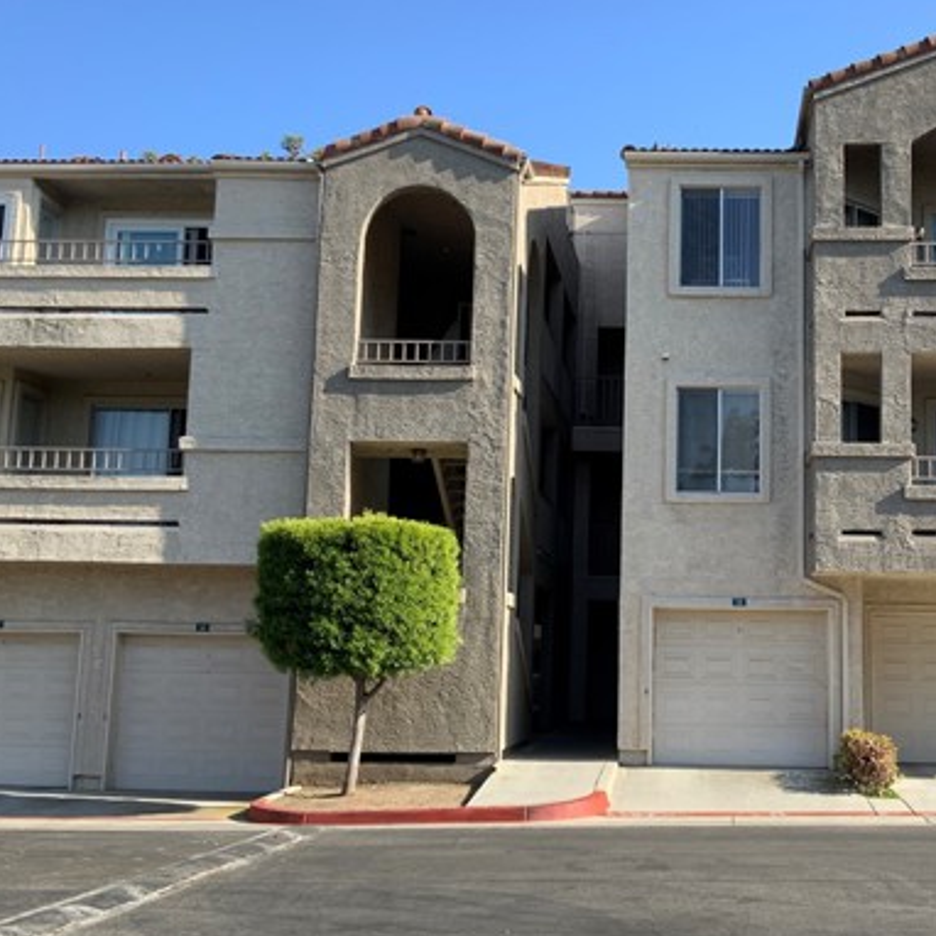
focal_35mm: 43
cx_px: 652
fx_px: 1315
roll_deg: -0.4
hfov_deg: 38.5
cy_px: 458
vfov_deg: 39.2
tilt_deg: +8.5
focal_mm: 3
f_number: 1.8
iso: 16
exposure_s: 1/842
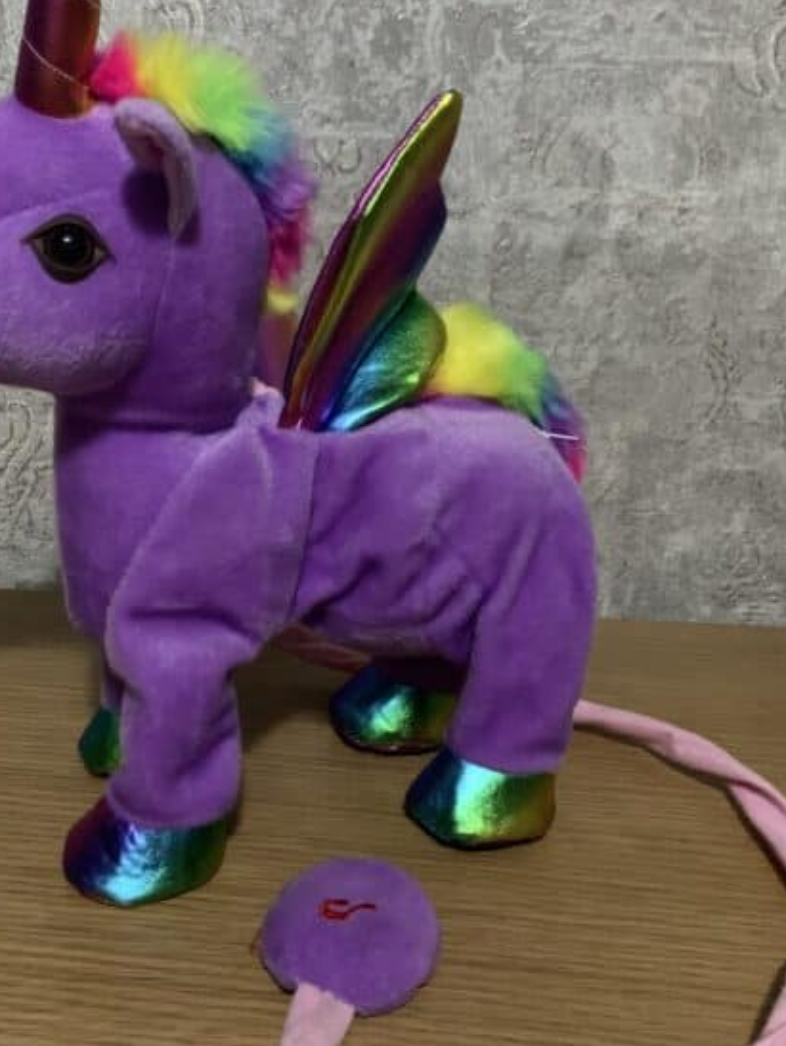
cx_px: 275
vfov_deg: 48.9
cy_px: 484
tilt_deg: -15.4
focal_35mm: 38
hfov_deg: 37.4
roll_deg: -1.9
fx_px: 1149
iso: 800
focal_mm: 4.25
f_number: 1.8
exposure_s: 1/27
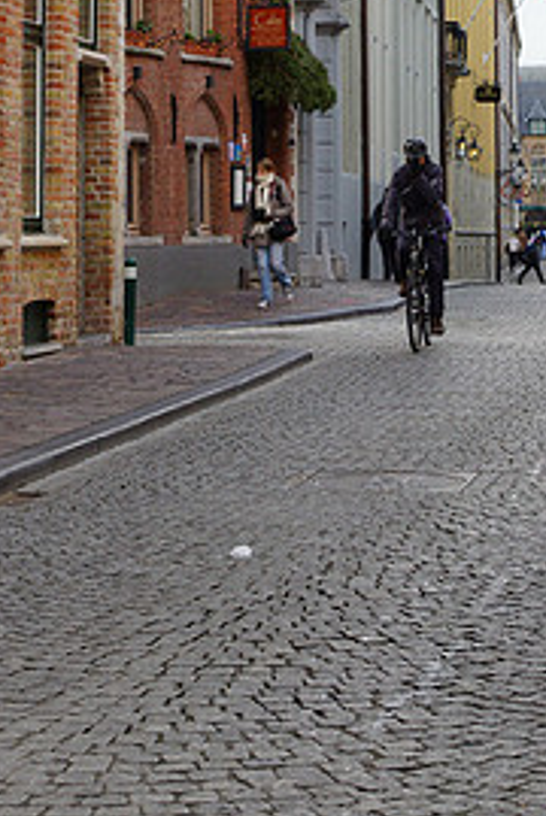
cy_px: 33
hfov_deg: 12.1
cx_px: 332
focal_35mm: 113
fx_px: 2566
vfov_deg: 17.7
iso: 100
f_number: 6.3
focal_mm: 35
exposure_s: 1/80
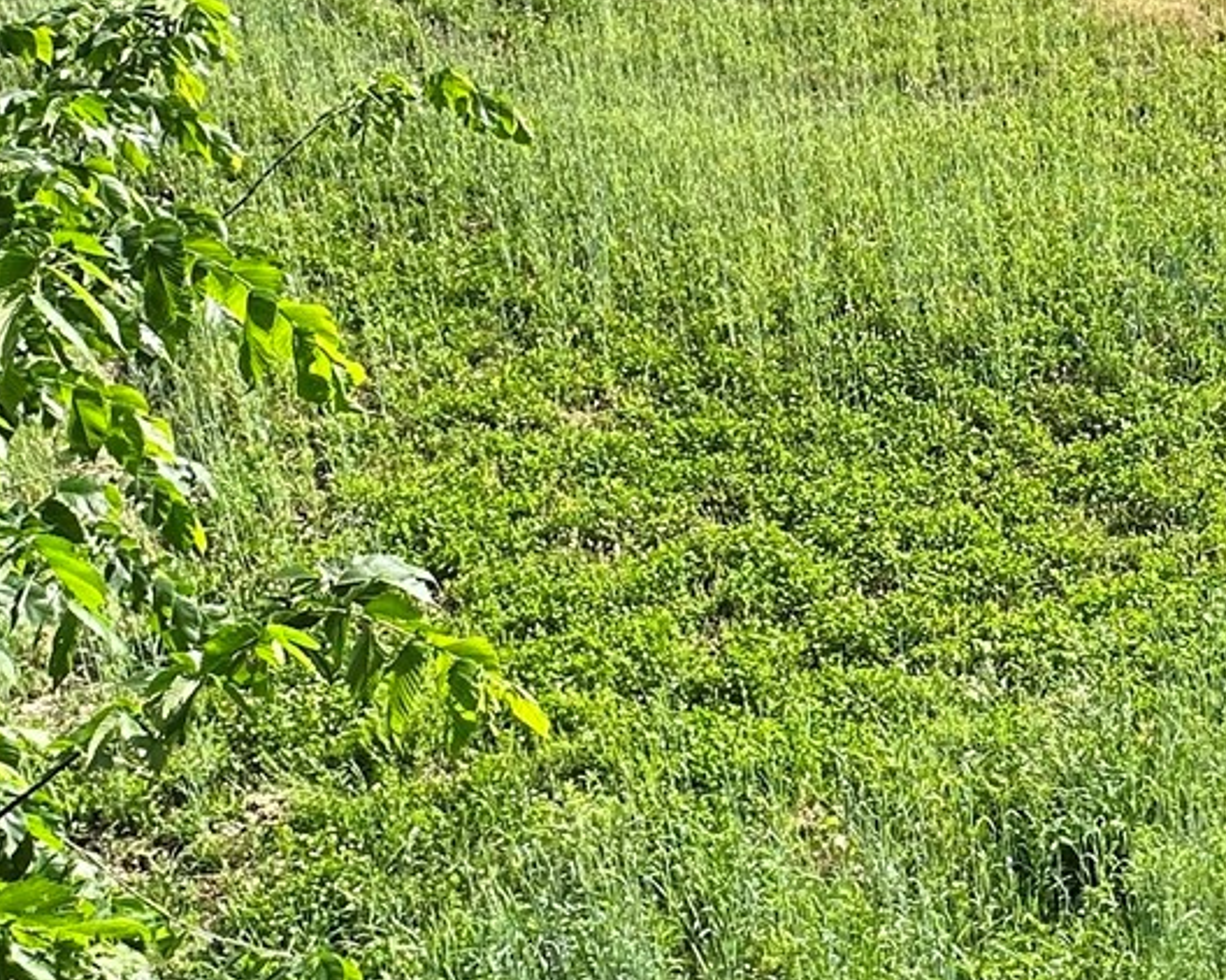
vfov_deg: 28.6
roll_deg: +3.9
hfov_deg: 34.1
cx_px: 1012
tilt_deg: -21.6
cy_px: 483
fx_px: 1922
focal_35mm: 53
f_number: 2.2
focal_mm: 2.22
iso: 40
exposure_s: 1/785
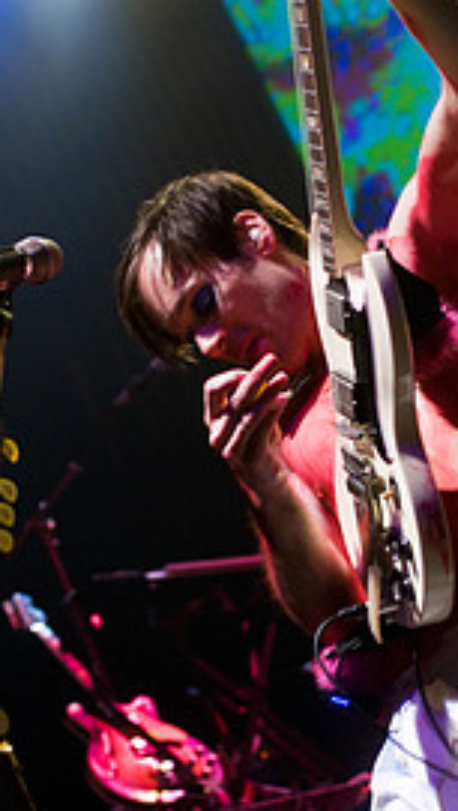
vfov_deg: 17.1
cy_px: 422
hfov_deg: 9.7
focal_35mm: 125
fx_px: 2691
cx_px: 340
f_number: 3.2
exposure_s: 1/200
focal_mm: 48
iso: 640
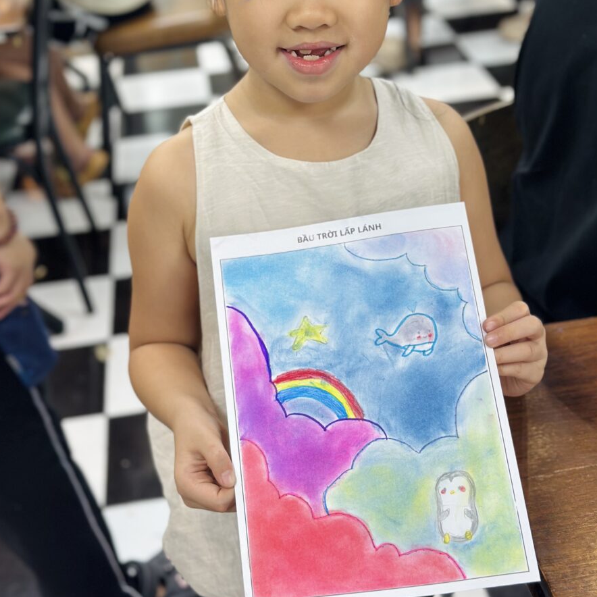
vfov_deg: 26.7
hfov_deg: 26.9
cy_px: 200
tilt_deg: -24.1
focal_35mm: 64
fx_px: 1249
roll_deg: +4.9
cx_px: 306
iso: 80
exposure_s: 1/100
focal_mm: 6.86
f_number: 1.78
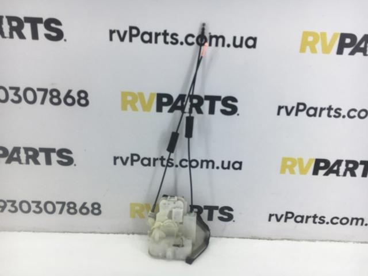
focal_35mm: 29
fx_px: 308
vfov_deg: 48.2
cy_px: 138
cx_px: 184
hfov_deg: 61.7
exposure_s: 1/100
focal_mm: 4.15
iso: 32
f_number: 2.2
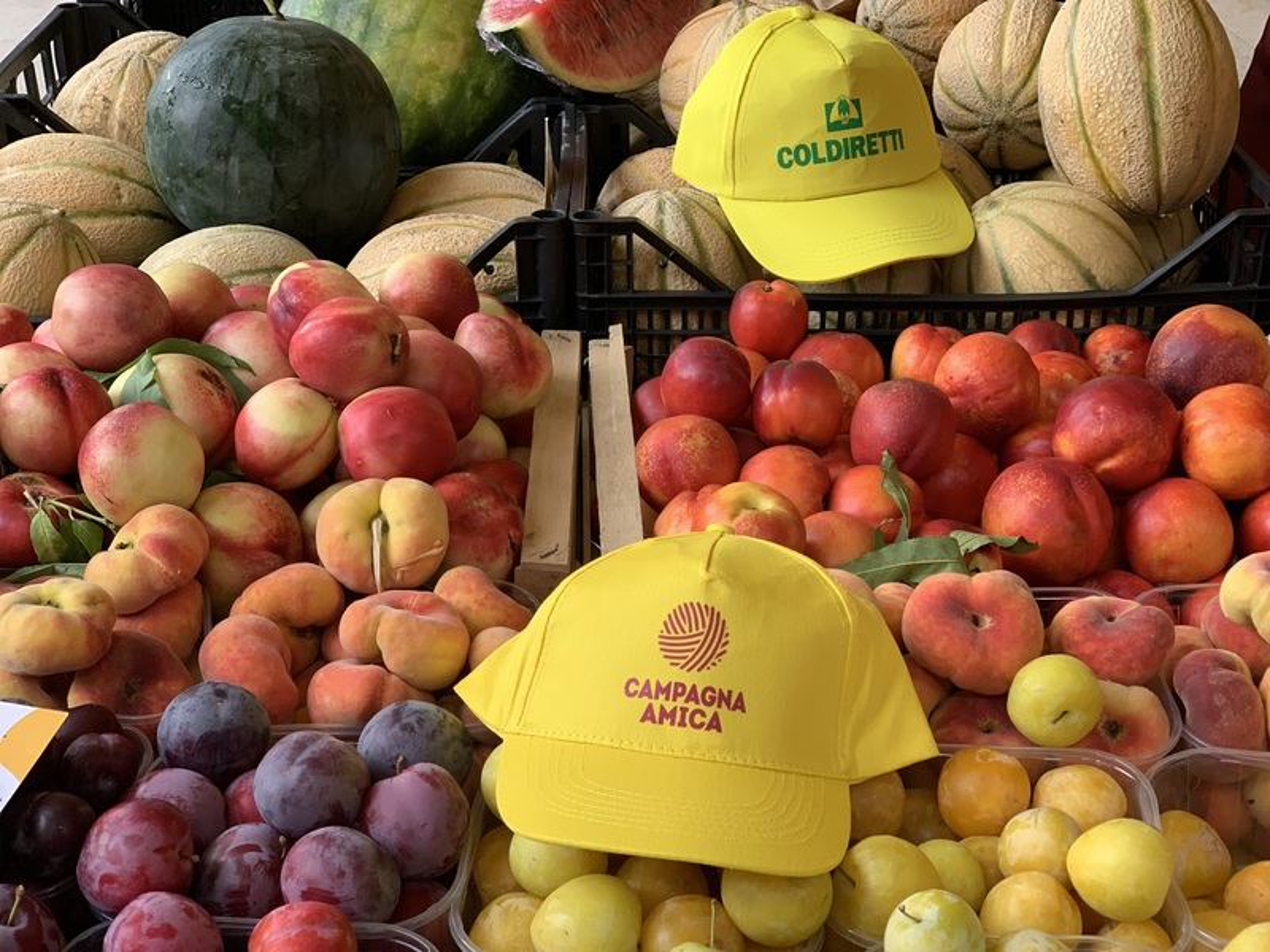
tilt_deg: -28.4
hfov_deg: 36.8
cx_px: 635
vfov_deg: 28.0
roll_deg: -0.6
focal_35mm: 52
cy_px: 476
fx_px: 1908
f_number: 2.4
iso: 100
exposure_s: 1/122
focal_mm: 6
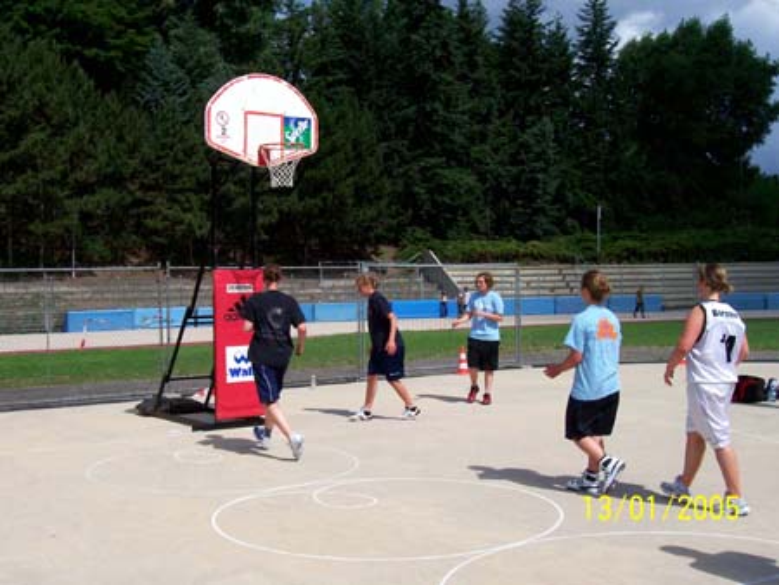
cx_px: 390
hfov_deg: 44.8
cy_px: 292
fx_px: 946
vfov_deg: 34.4
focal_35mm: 42
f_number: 5.6
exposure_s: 1/803
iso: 80
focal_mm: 7
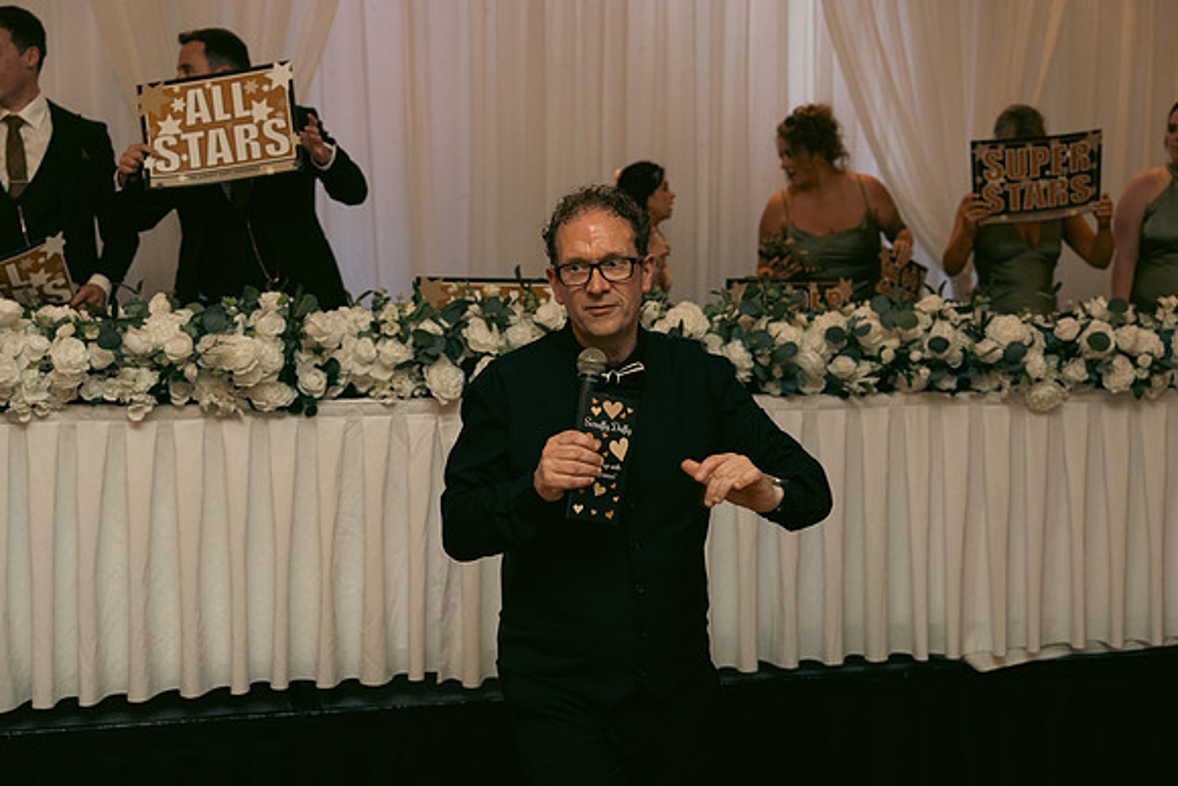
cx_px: 589
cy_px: 393
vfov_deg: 27.5
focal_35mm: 49
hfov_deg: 40.3
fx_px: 1604
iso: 2500
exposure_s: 1/160
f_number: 3.5
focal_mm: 49
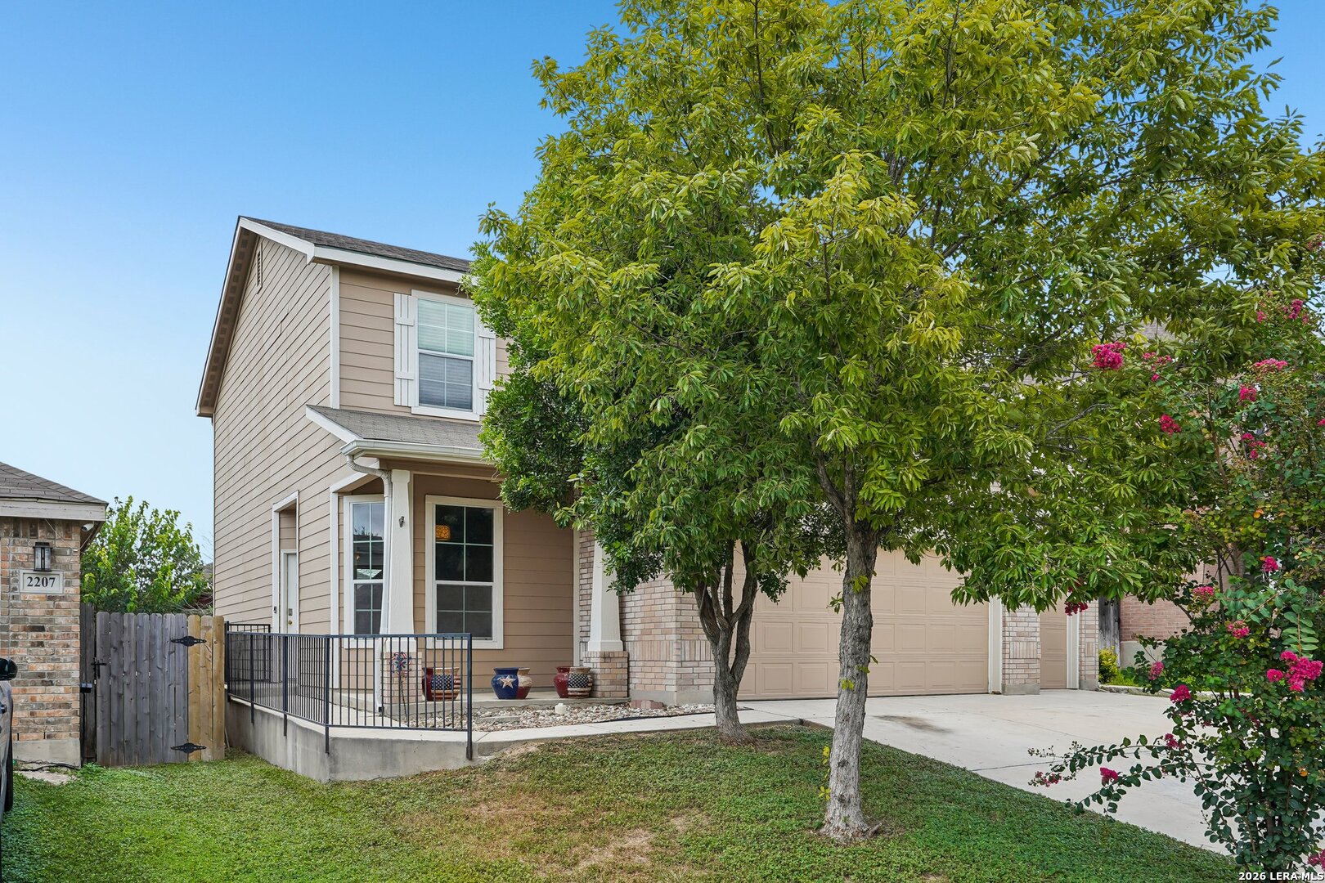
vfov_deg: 47.2
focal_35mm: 28
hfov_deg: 66.4
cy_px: 442
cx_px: 662
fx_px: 1012
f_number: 8
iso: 100
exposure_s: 1/100
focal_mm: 27.5
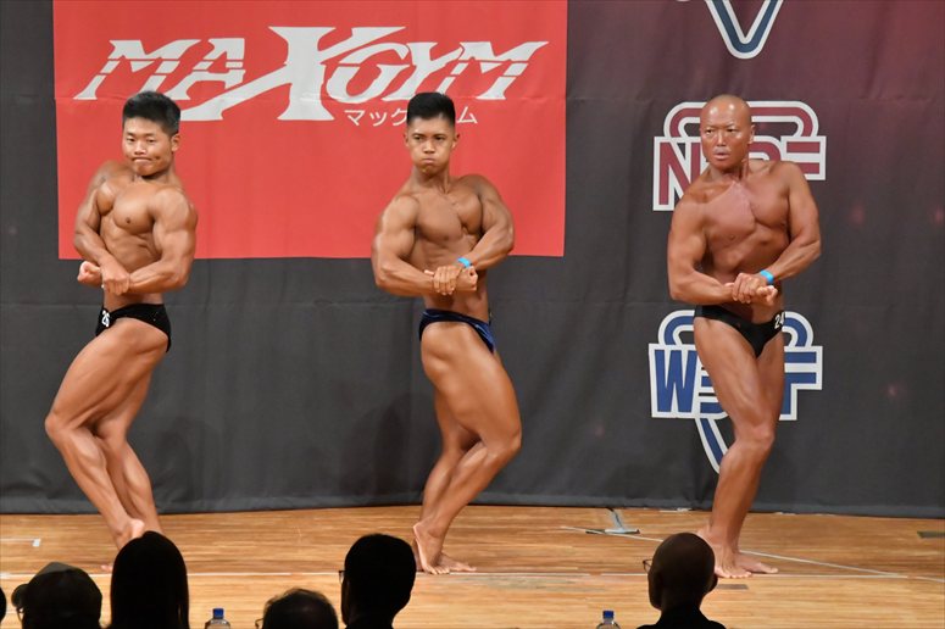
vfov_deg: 5.1
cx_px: 472
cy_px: 314
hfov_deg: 7.6
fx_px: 7084
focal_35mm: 270
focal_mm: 180
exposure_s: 1/400
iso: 11400
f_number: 5.6
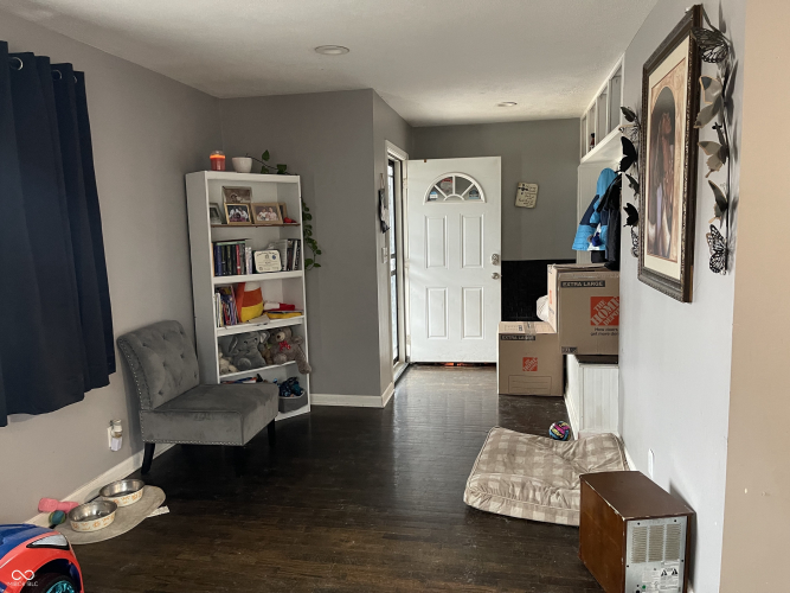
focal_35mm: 25
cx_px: 395
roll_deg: +1.1
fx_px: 570
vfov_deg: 54.9
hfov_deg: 69.4
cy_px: 296
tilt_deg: -7.1
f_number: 1.6
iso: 400
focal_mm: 5.1
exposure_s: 1/40
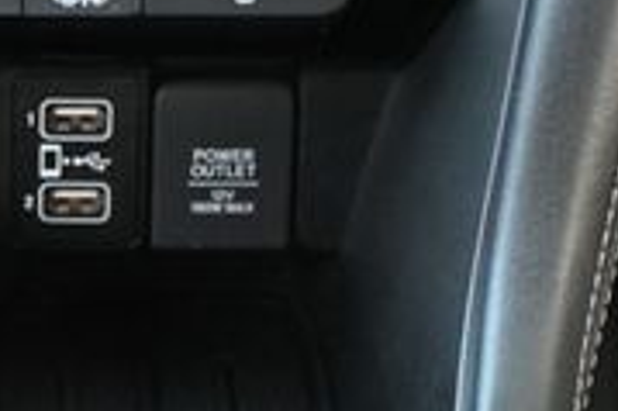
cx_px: -14
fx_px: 3032
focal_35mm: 177
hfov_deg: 11.5
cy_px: 570
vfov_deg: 7.6
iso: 2800
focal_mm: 33
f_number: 5
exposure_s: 1/125
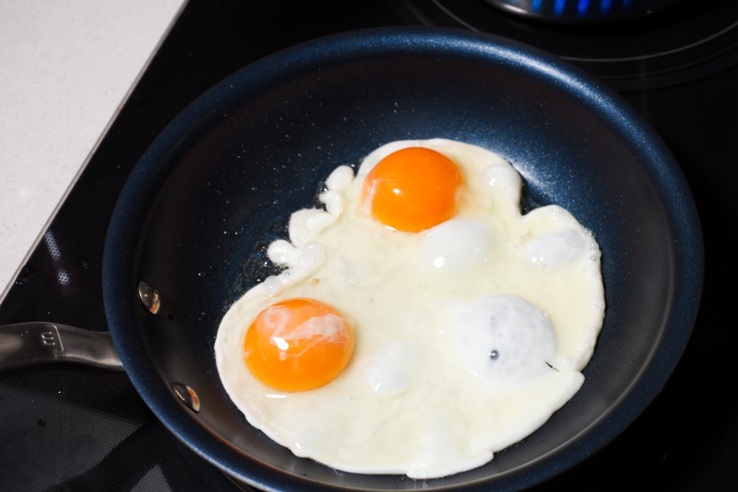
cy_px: 246
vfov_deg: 22.3
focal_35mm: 61
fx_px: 1250
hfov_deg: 32.9
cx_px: 369
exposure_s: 1/80
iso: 100
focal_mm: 61
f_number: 8
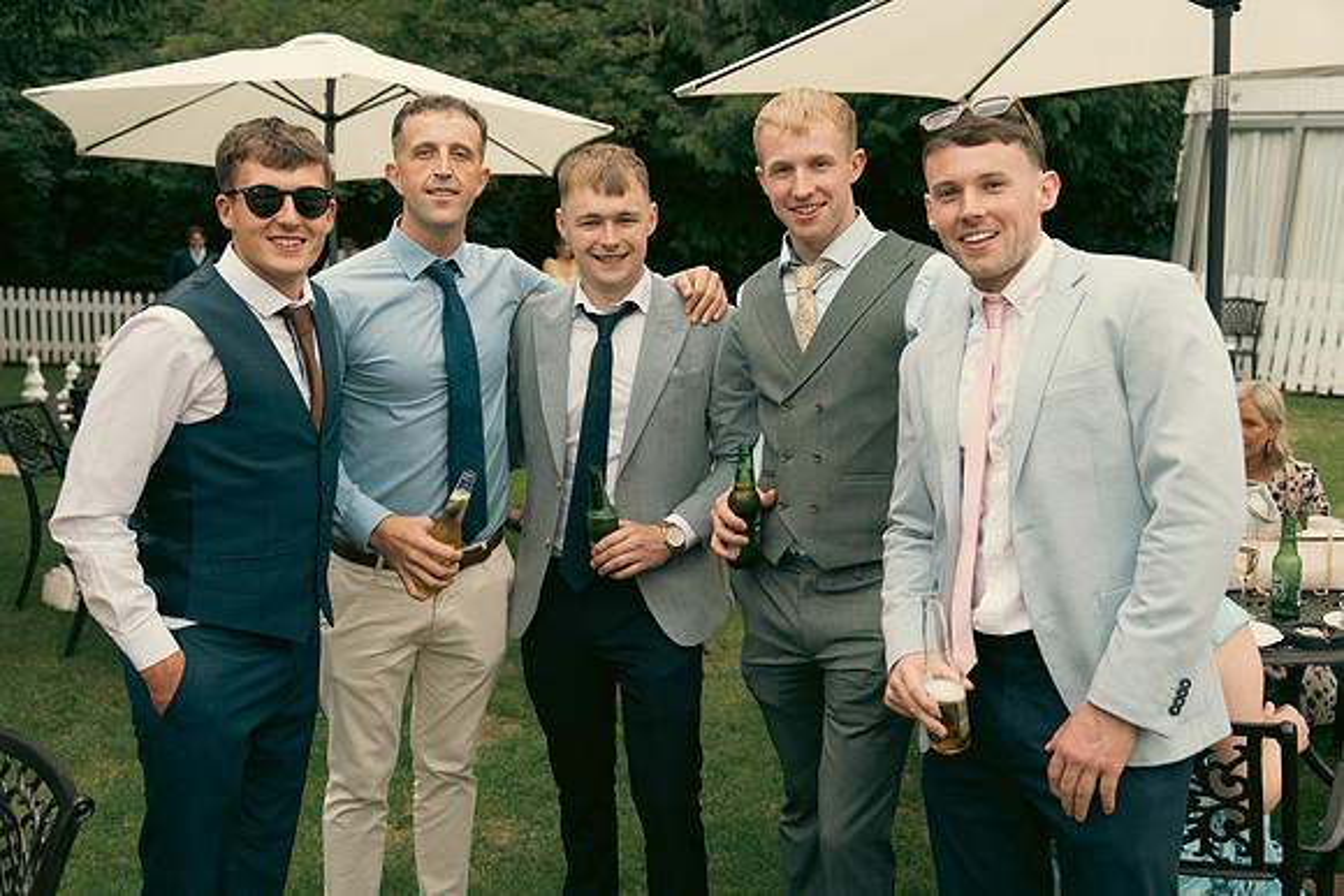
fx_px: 1270
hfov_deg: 55.8
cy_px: 448
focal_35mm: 34
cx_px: 672
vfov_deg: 38.9
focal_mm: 34
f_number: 3.5
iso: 125
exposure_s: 1/320
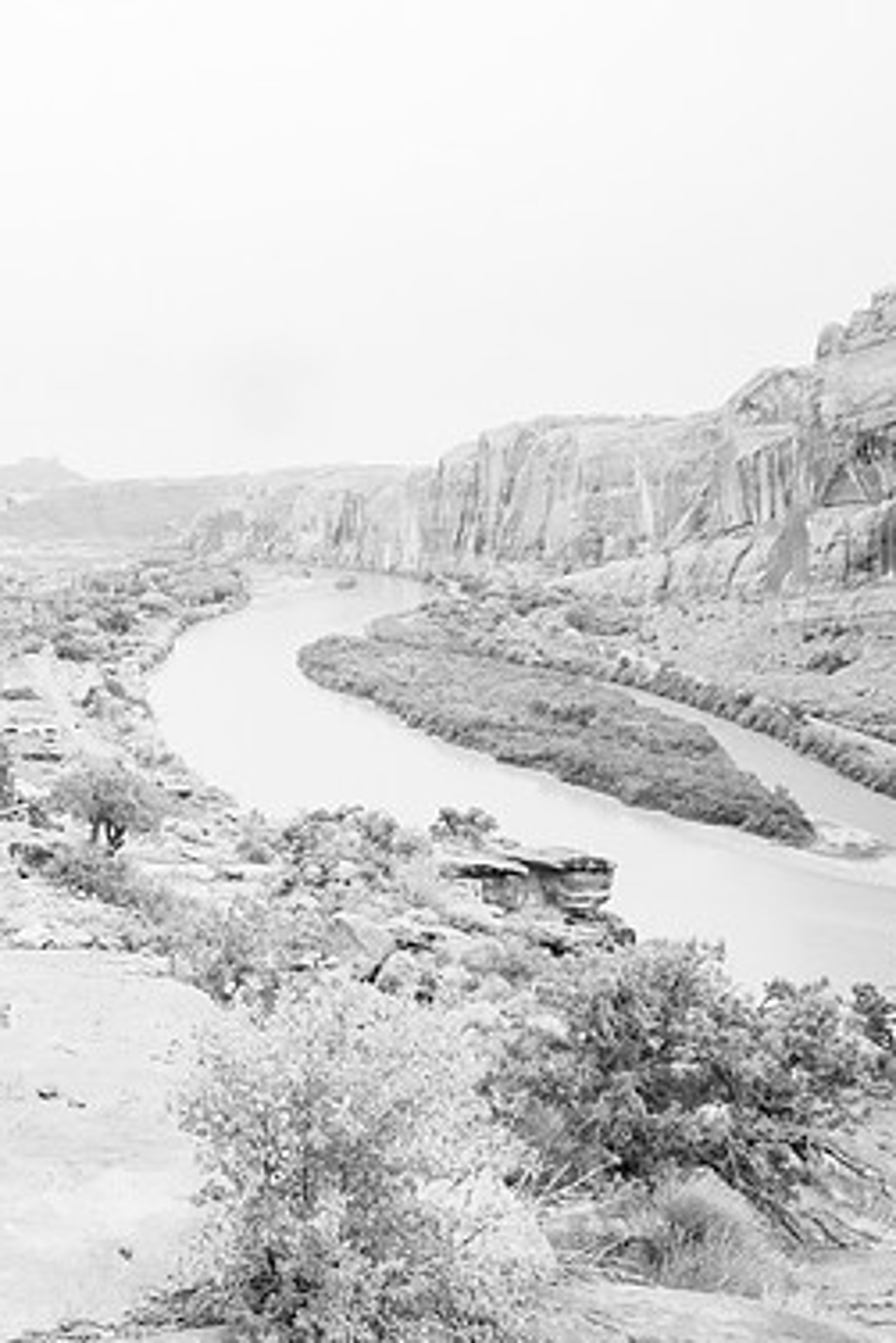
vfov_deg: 51.9
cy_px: 663
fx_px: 1380
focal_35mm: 37
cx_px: -82
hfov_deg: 31.9
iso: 5000
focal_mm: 24
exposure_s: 1/1000
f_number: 10
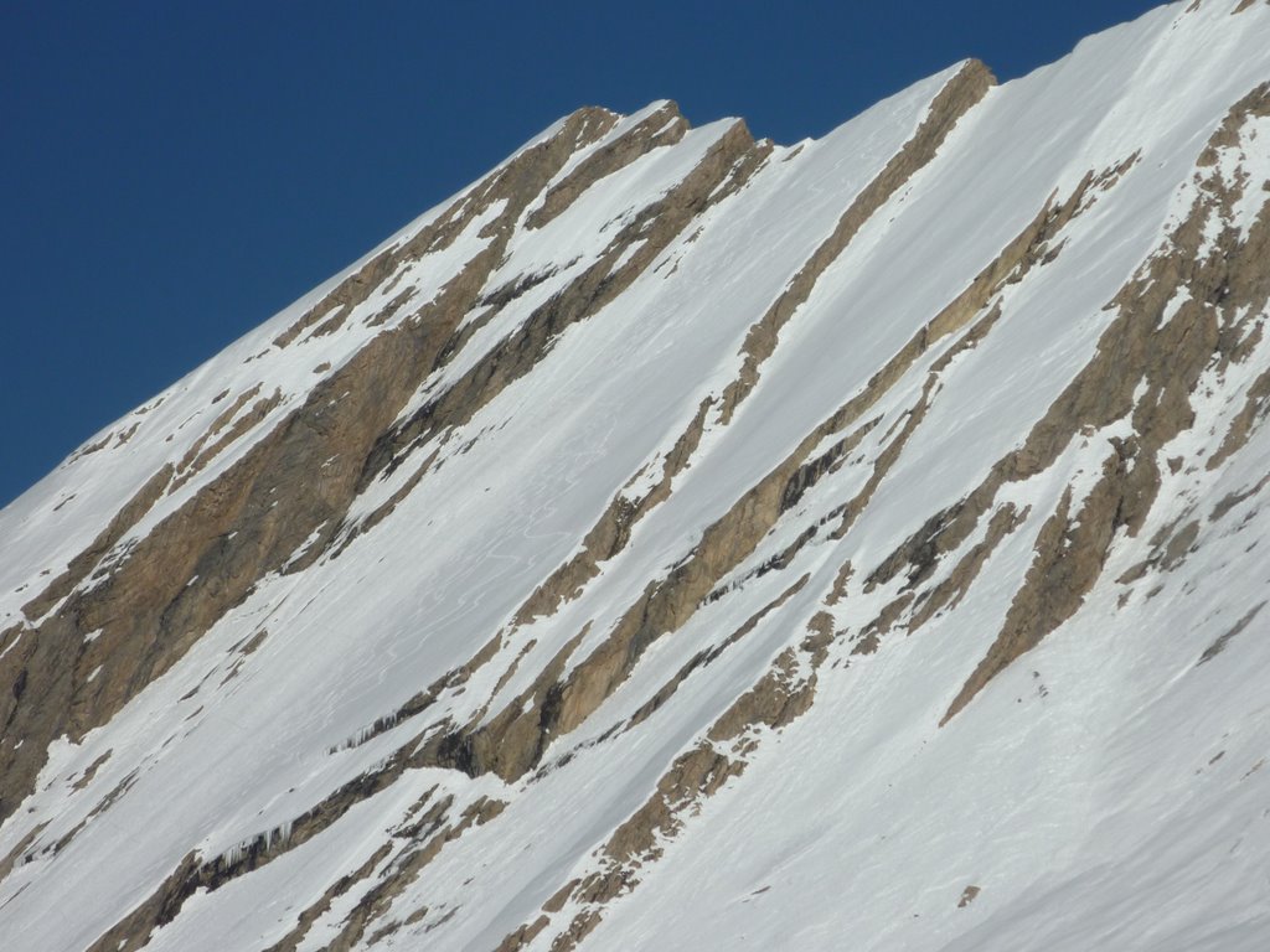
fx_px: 5760
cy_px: 476
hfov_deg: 12.6
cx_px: 635
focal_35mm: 157
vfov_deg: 9.5
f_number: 5.9
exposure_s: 1/1000
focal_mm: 22.8
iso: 80
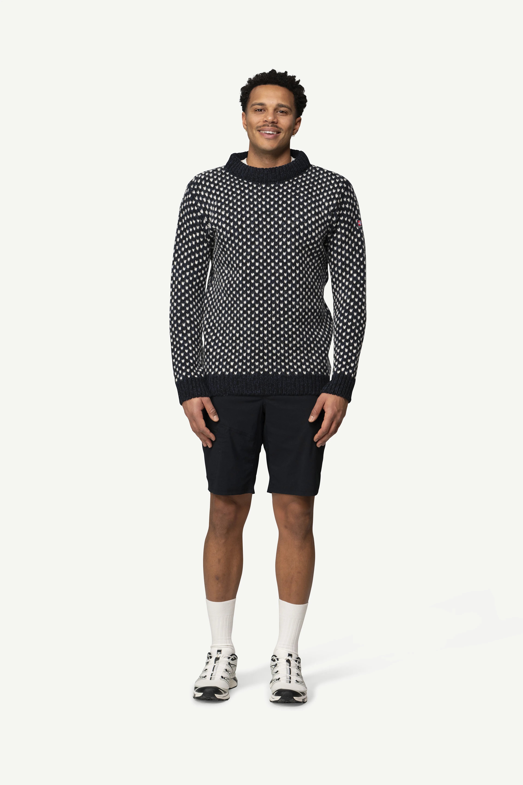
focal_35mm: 70
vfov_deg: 28.8
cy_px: 392
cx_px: 262
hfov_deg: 19.5
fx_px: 1525
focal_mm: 70
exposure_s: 1/80
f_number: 5
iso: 500
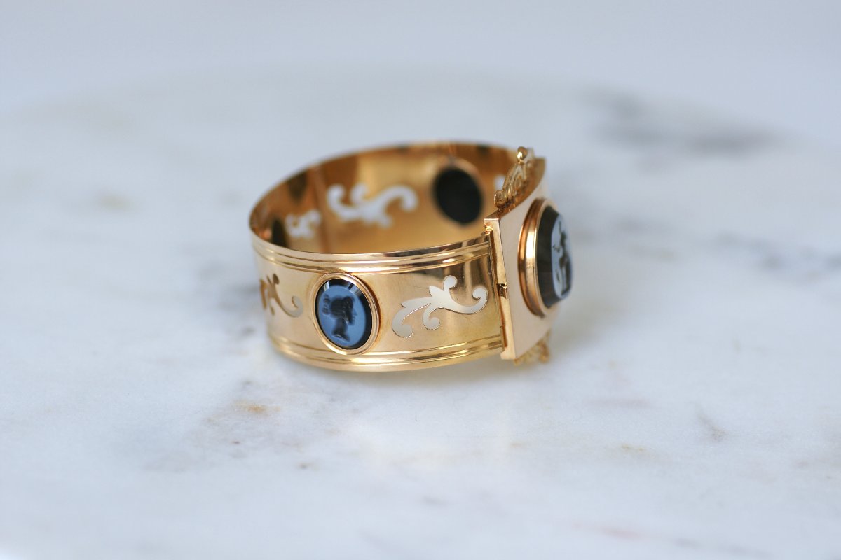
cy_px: 280
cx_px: 420
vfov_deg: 13.0
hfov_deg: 19.5
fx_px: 2453
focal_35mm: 105
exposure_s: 1/125
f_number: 3.2
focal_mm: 70
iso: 200
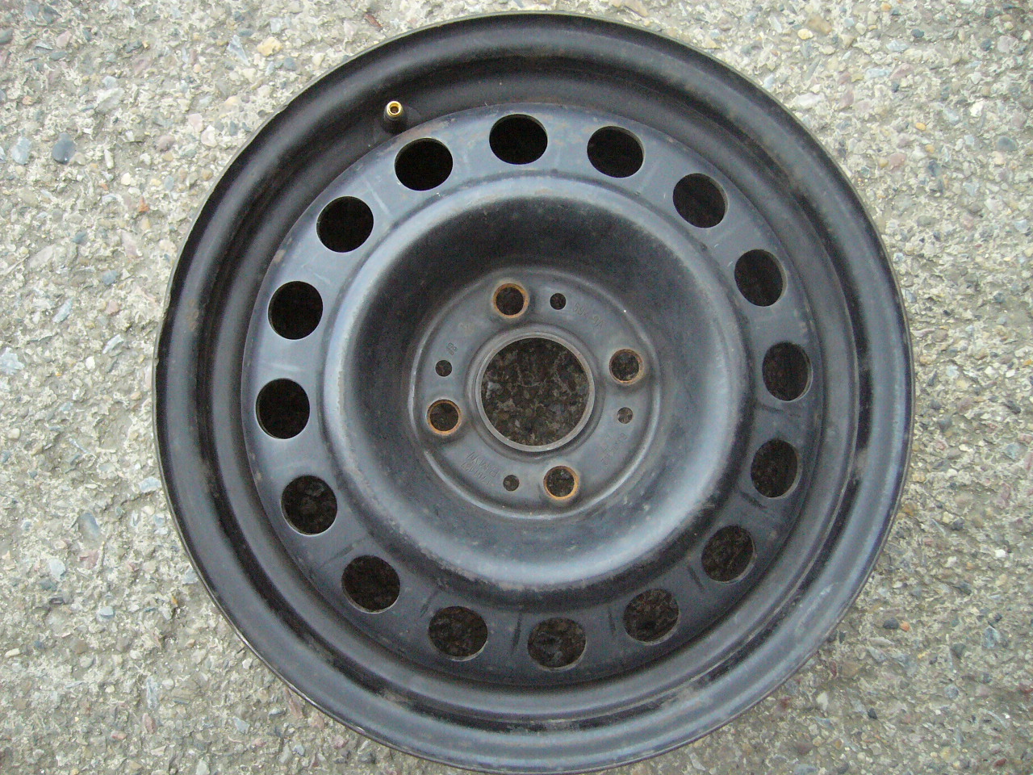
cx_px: 516
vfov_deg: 40.7
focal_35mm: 35
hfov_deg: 52.6
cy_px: 388
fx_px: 1044
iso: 400
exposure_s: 1/320
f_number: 2.8
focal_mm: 5.8
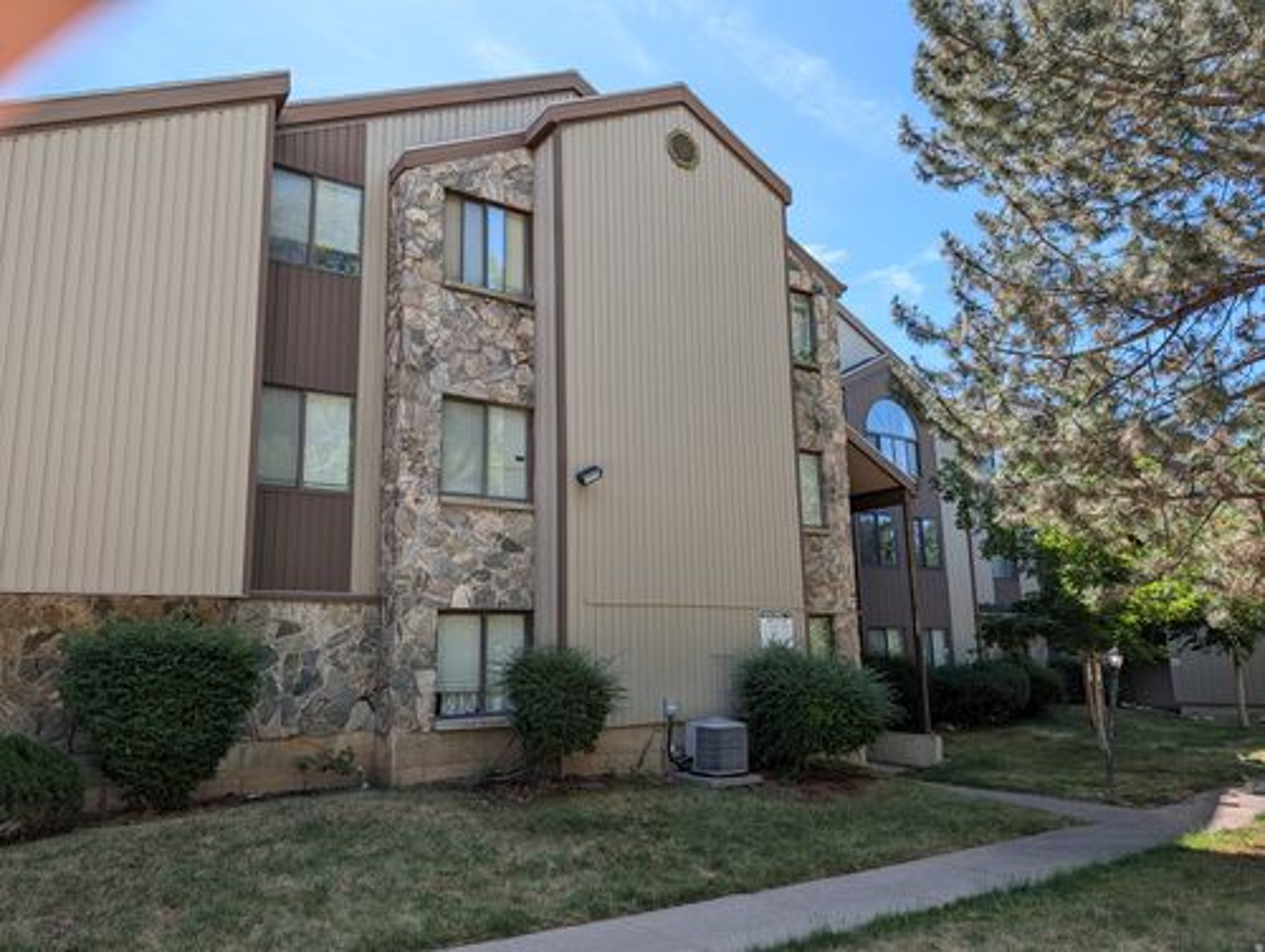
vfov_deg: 56.9
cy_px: 476
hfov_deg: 71.5
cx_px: 632
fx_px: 878
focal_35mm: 24
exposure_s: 1/481
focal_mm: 6.9
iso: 20
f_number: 1.68
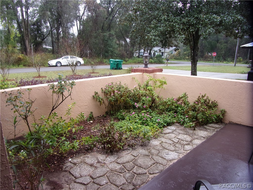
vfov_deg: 56.8
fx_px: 175
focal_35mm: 24
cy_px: 95
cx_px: 126
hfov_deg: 71.6
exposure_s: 1/70
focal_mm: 4.3
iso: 80
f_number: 3.3
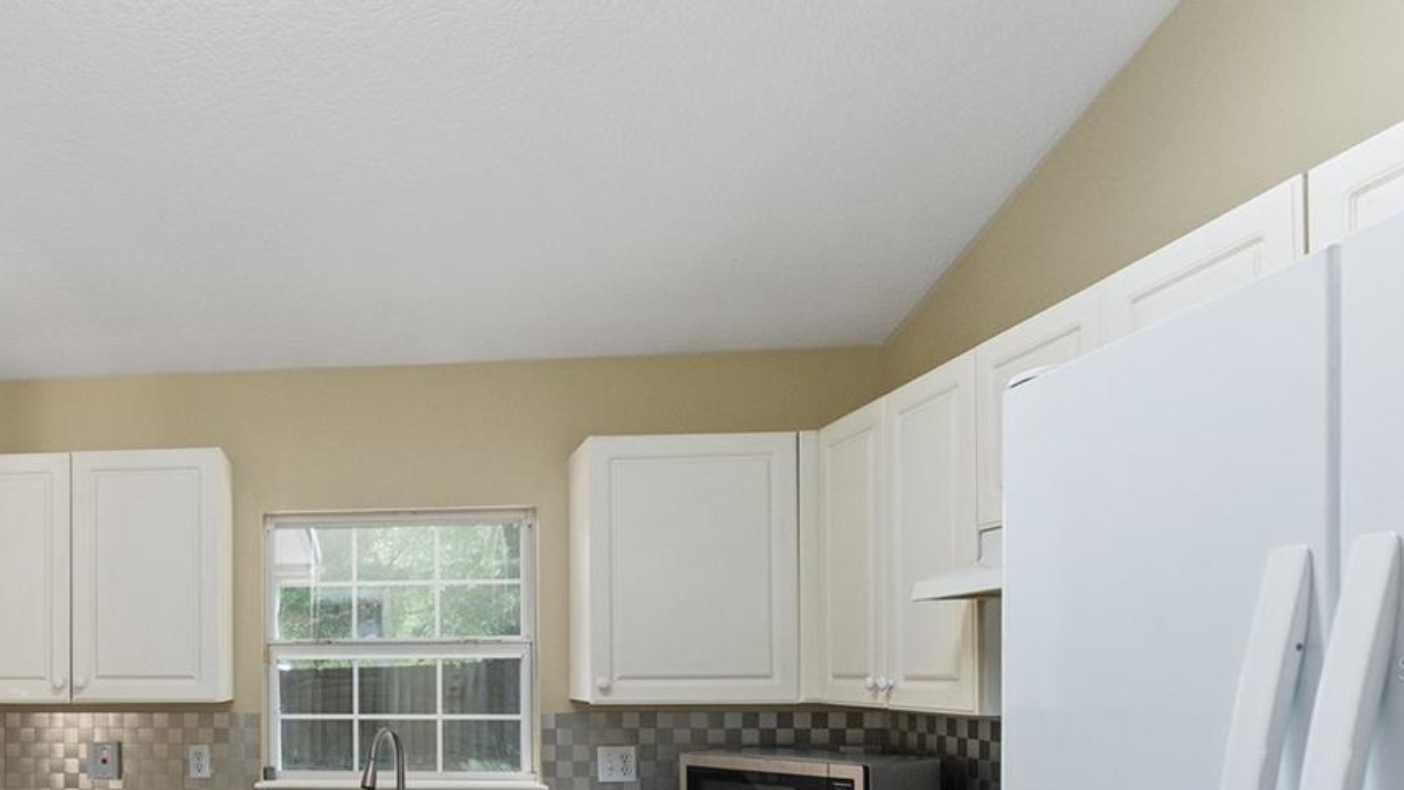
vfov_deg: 40.5
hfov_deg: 62.9
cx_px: 249
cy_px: 667
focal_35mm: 27
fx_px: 1005
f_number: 7.1
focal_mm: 14
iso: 2500
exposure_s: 1/30
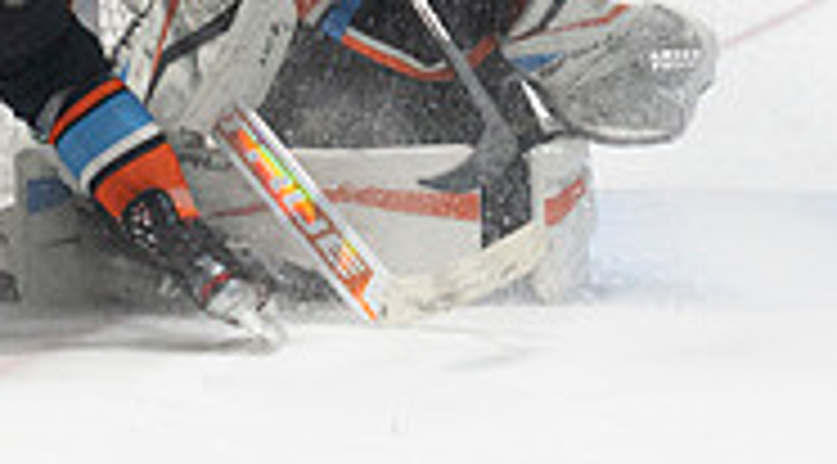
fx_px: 6346
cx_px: 361
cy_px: -52
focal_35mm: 287
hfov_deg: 7.5
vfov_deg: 4.2
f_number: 4
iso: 1600
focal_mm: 70
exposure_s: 1/800
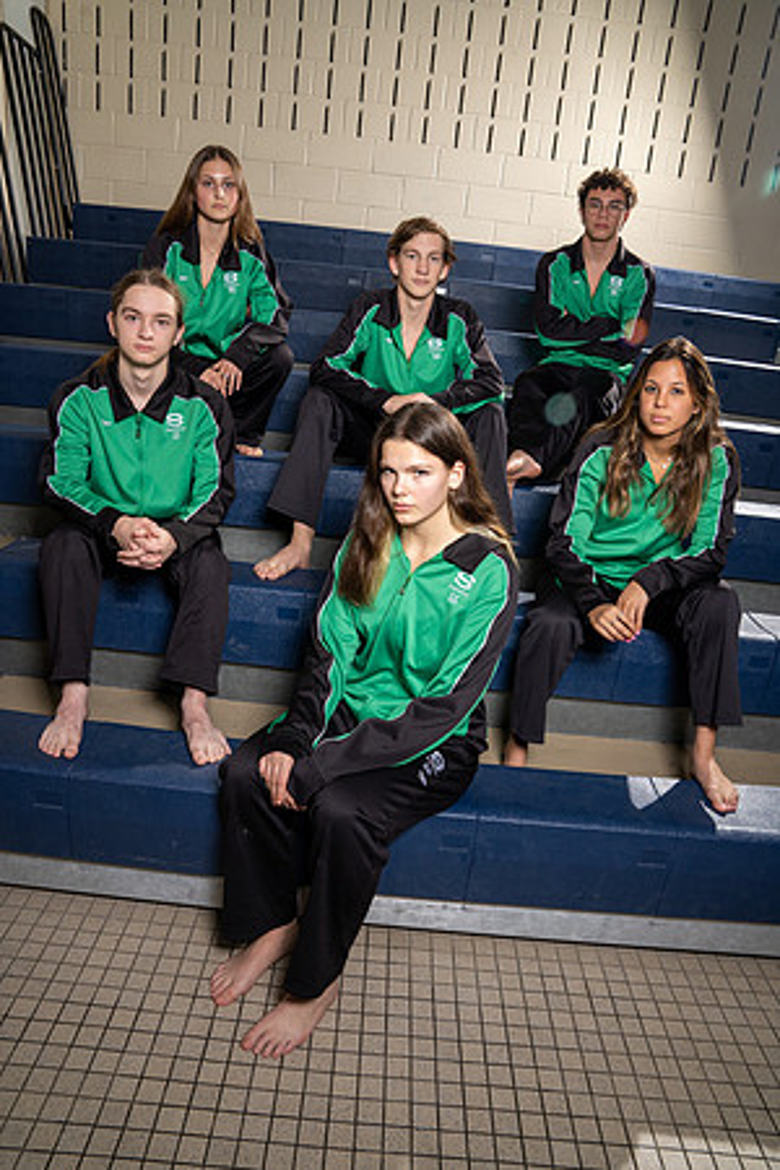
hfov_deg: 53.1
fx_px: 780
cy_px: 585
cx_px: 390
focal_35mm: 24
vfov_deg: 73.7
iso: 800
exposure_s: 1/250
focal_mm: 24
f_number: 8
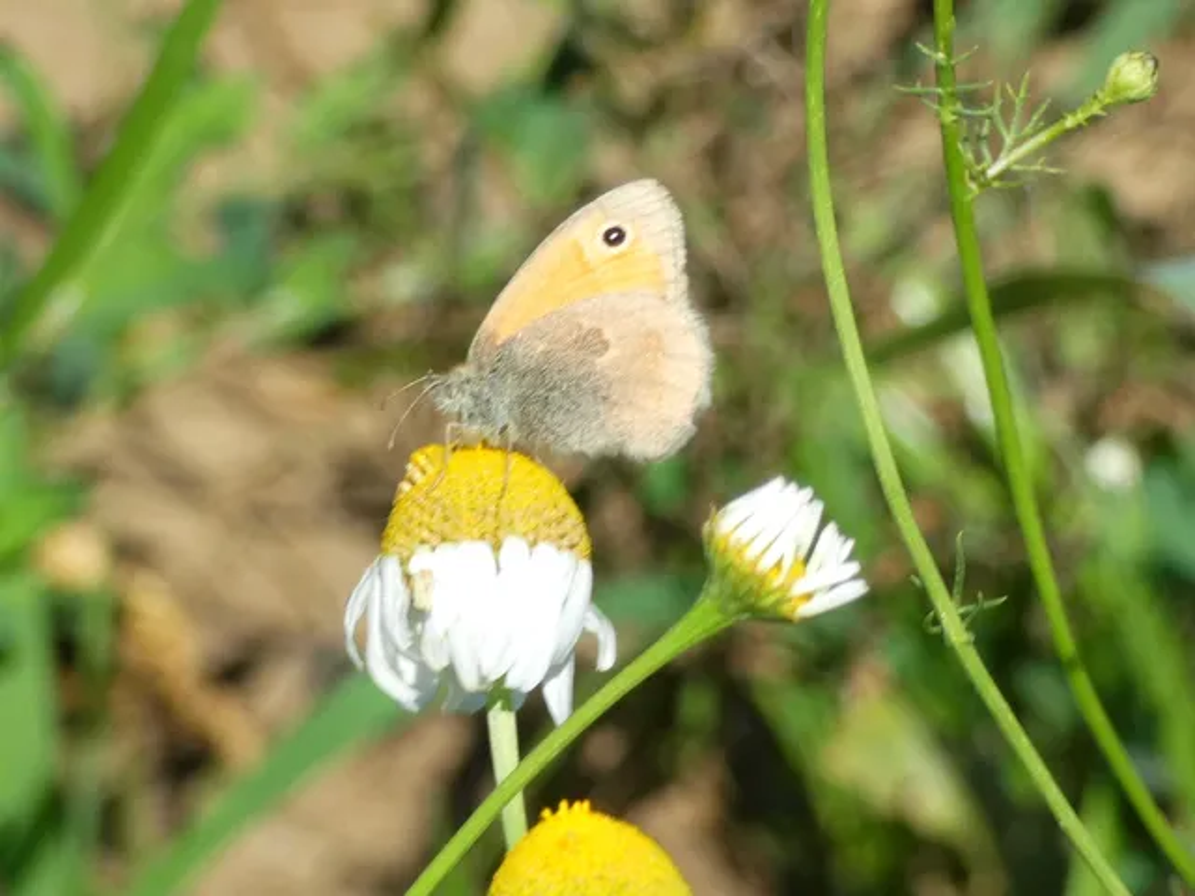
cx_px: 598
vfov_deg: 5.8
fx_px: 8907
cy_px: 448
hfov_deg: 7.7
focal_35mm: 258
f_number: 5.5
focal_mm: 46.2
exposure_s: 1/160
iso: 80
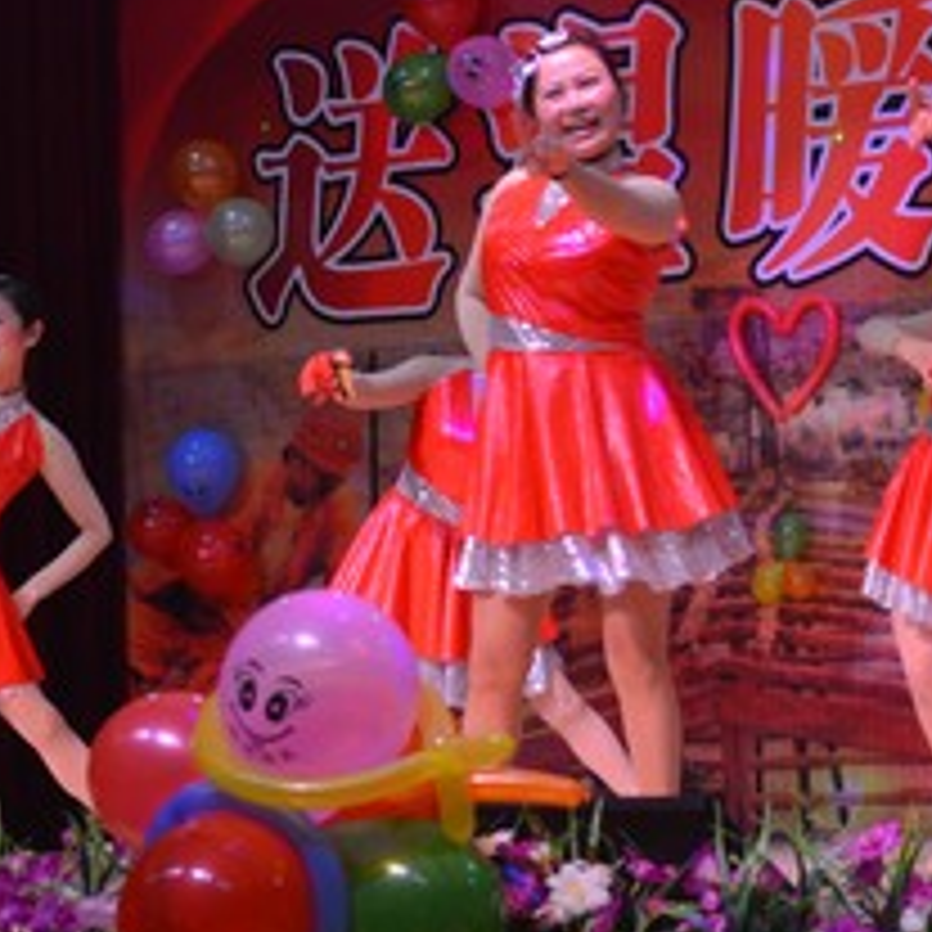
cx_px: 837
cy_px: 268
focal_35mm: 117
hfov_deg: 14.7
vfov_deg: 14.9
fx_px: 3564
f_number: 4
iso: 450
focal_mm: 38
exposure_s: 1/60
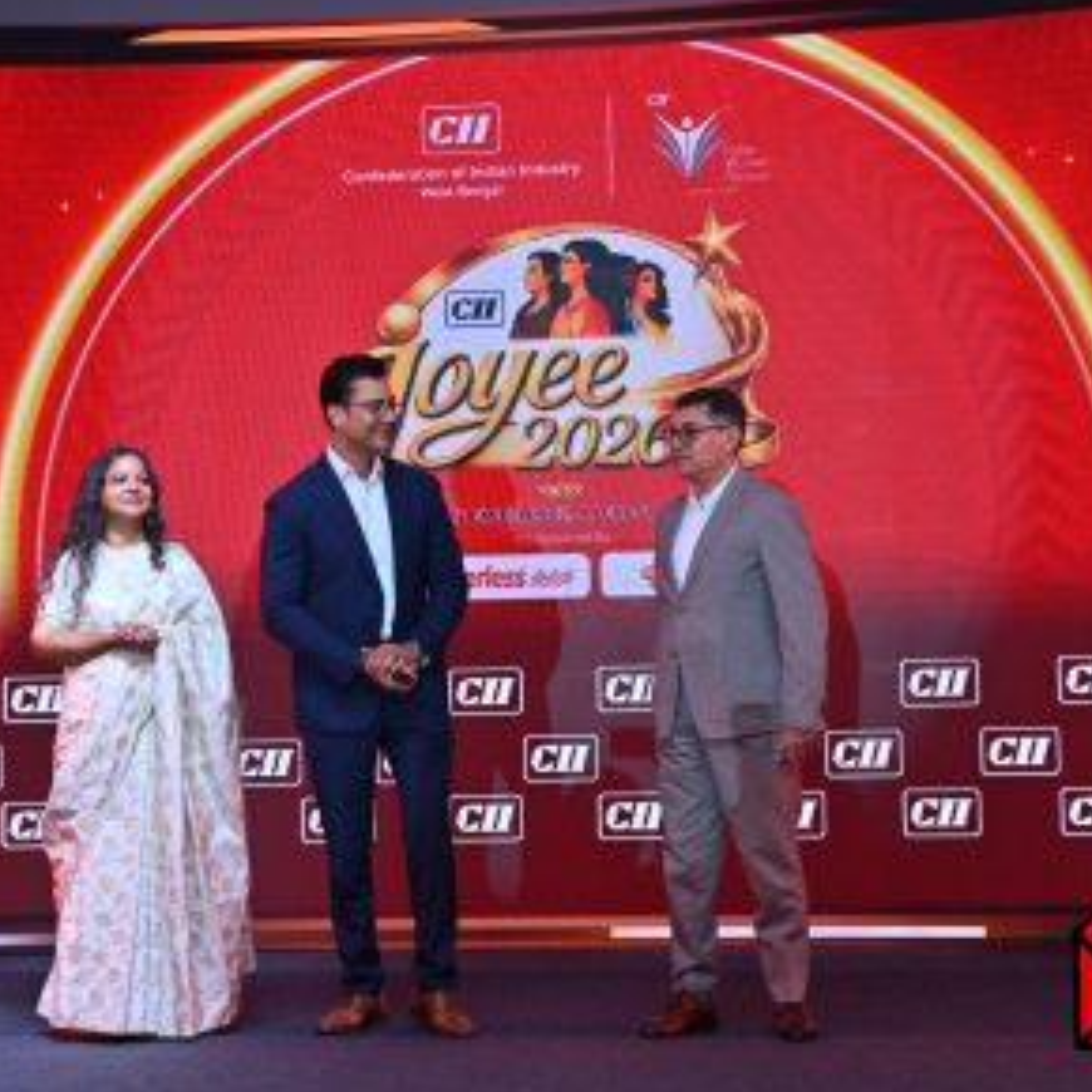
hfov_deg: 27.3
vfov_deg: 27.3
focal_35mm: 63
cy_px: 550
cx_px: 501
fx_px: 2248
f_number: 8
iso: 1250
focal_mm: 48
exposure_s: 1/200
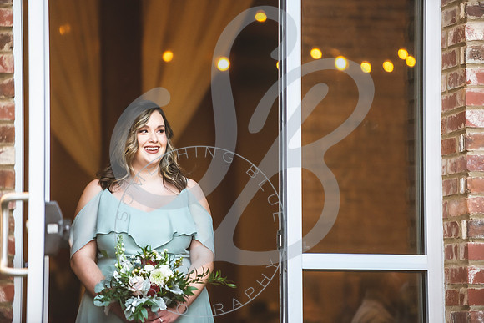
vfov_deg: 6.5
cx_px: 242
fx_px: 2859
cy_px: 162
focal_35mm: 213
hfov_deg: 9.7
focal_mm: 200
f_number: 2.8
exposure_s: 1/640
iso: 640
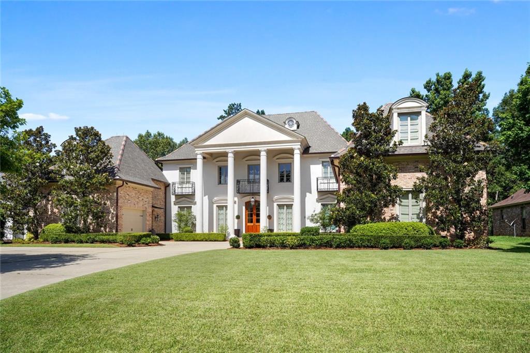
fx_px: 368
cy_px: 176
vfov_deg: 51.3
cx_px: 265
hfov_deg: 71.5
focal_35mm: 25
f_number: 11
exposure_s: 1/1250
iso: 800
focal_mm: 25
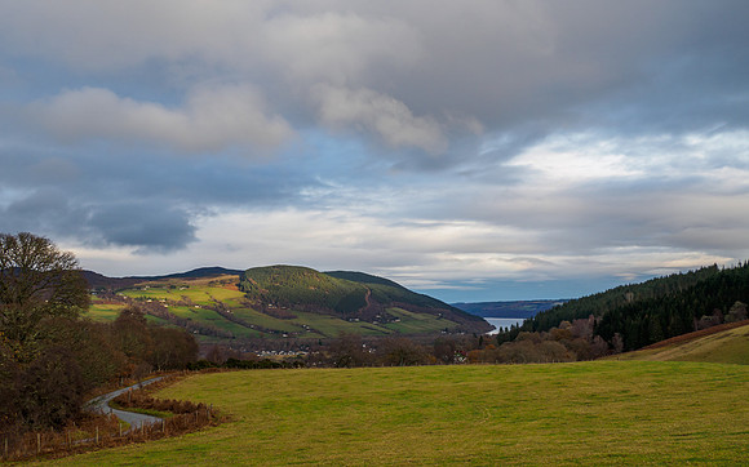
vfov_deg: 31.7
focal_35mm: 40
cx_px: 374
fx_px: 822
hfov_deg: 49.0
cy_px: 221
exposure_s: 1/160
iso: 200
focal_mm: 19
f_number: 7.1
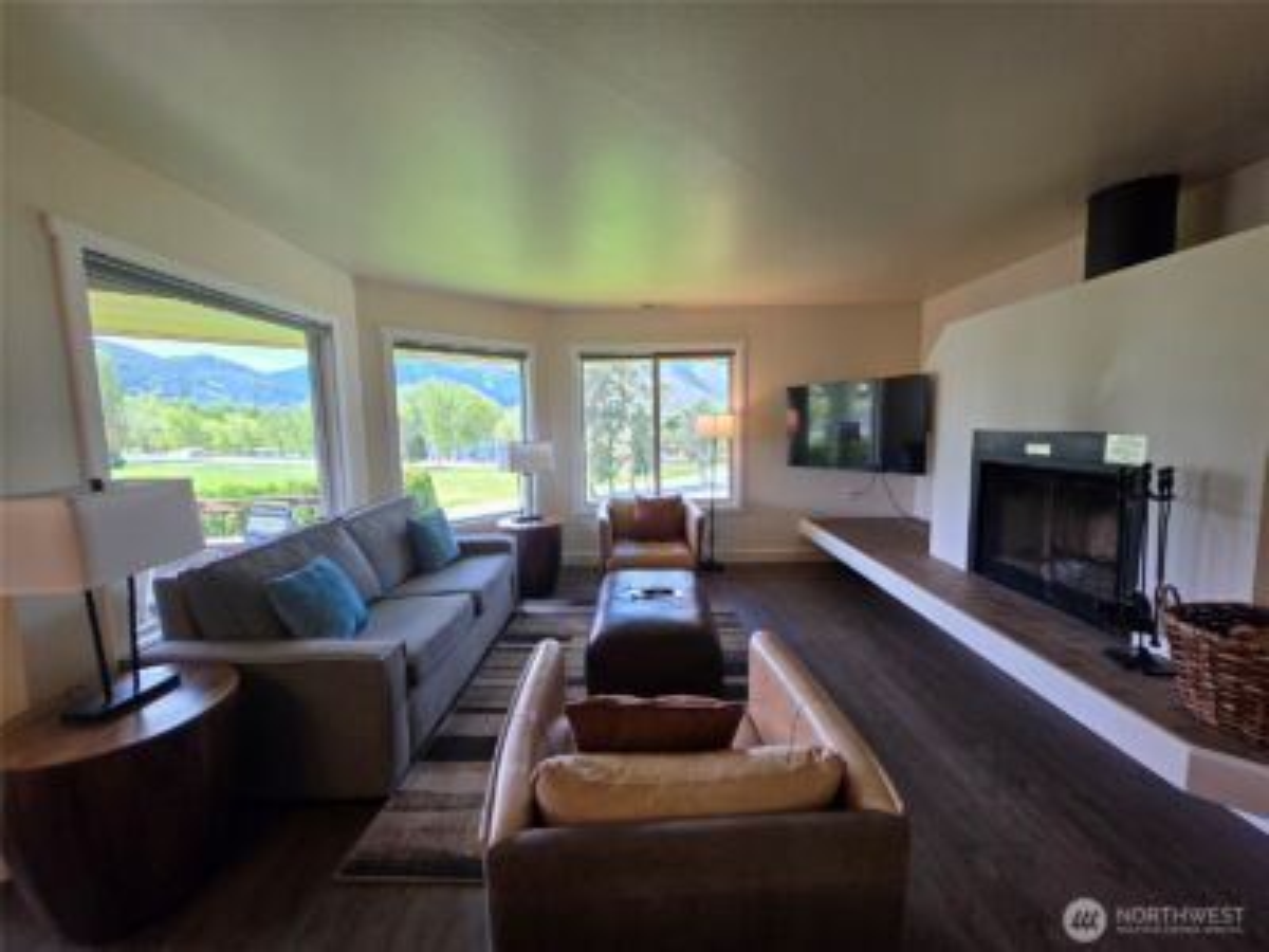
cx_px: 634
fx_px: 477
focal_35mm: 13
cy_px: 476
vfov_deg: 89.9
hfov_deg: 106.2
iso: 50
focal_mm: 2.2
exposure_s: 1/120
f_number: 1.9
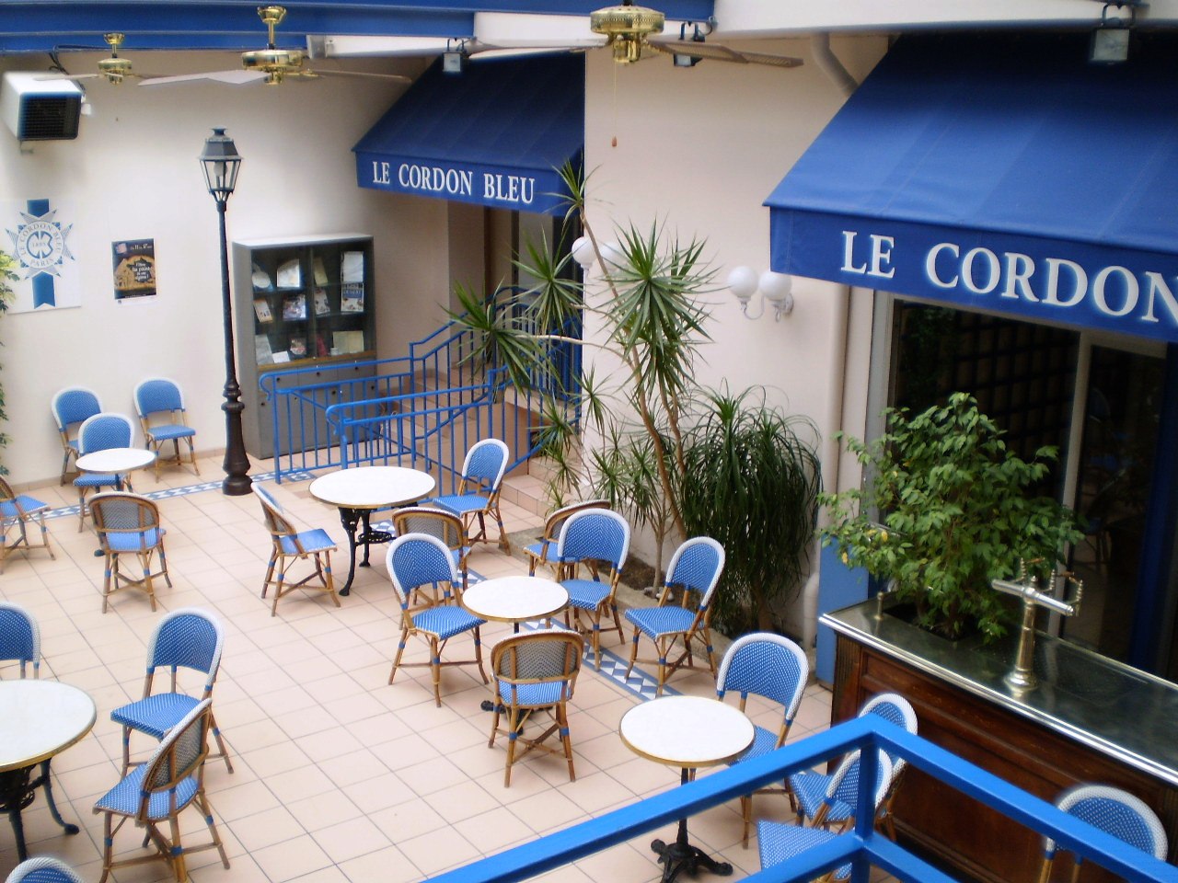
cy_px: 442
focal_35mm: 36
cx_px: 589
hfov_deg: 51.4
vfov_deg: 39.7
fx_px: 1225
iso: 64
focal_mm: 6.3
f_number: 3.1
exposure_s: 1/125
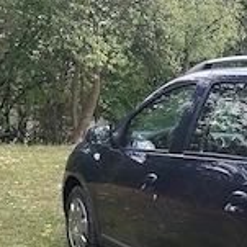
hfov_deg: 20.1
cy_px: 236
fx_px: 654
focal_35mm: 81
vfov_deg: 20.8
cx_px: 294
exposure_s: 1/417
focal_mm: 6.19
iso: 50
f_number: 1.65
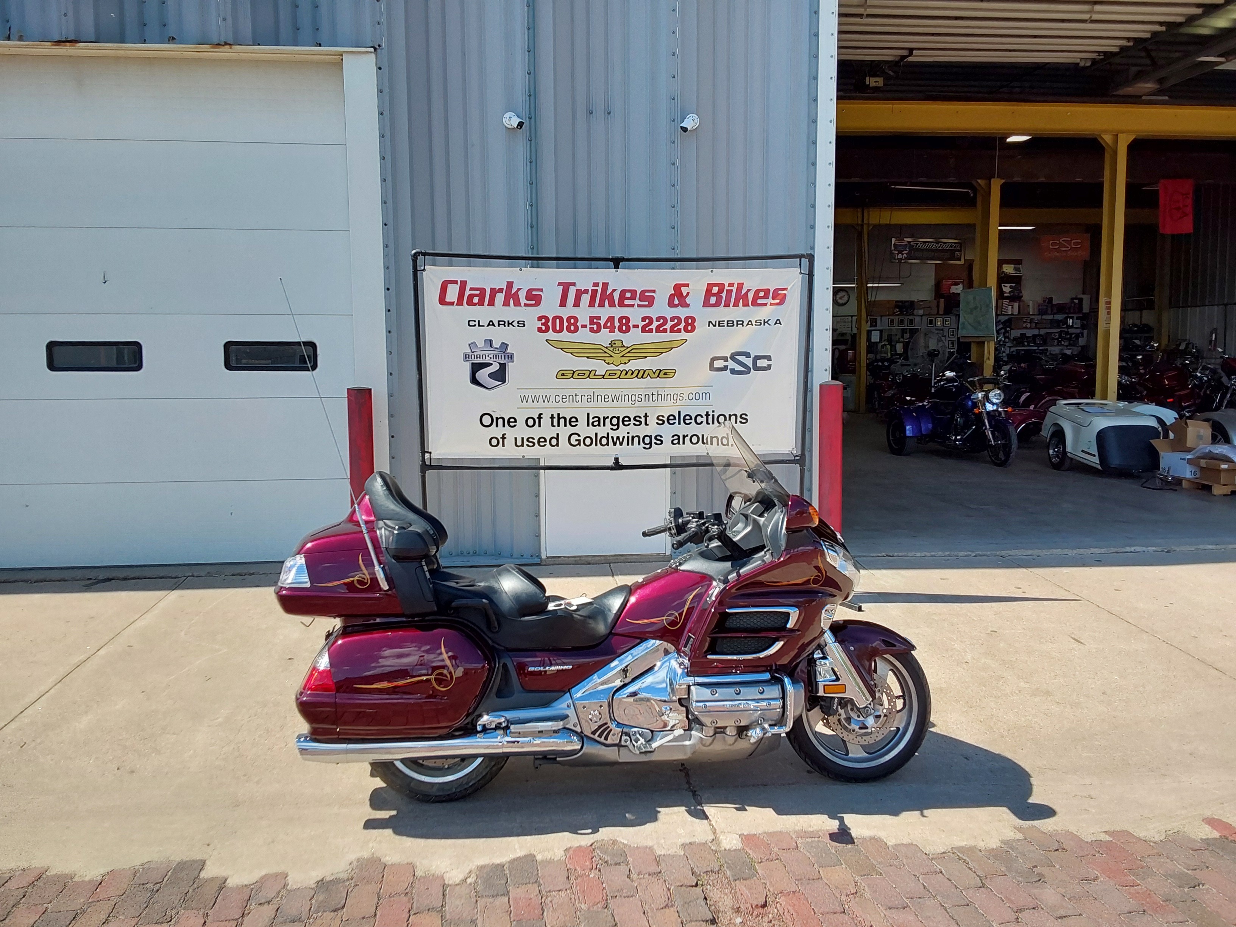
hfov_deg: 63.4
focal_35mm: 28
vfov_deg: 49.7
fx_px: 1000
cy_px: 464
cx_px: 618
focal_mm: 2.91
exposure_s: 1/965
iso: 50
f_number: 1.9
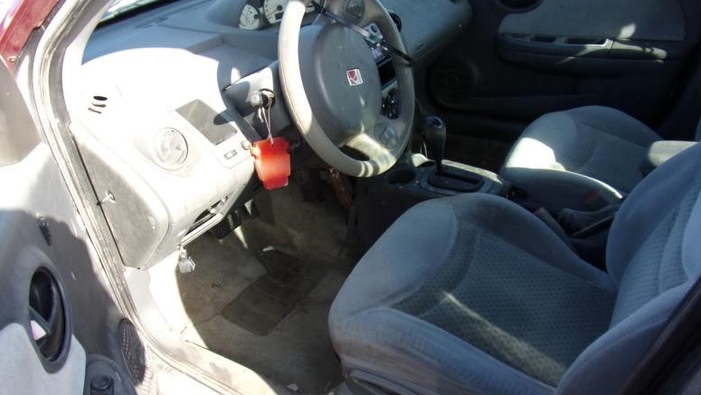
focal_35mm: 27
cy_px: 218
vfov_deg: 42.8
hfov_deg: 69.9
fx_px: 502
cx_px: 346
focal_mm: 4.3
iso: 80
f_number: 3.3
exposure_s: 1/140
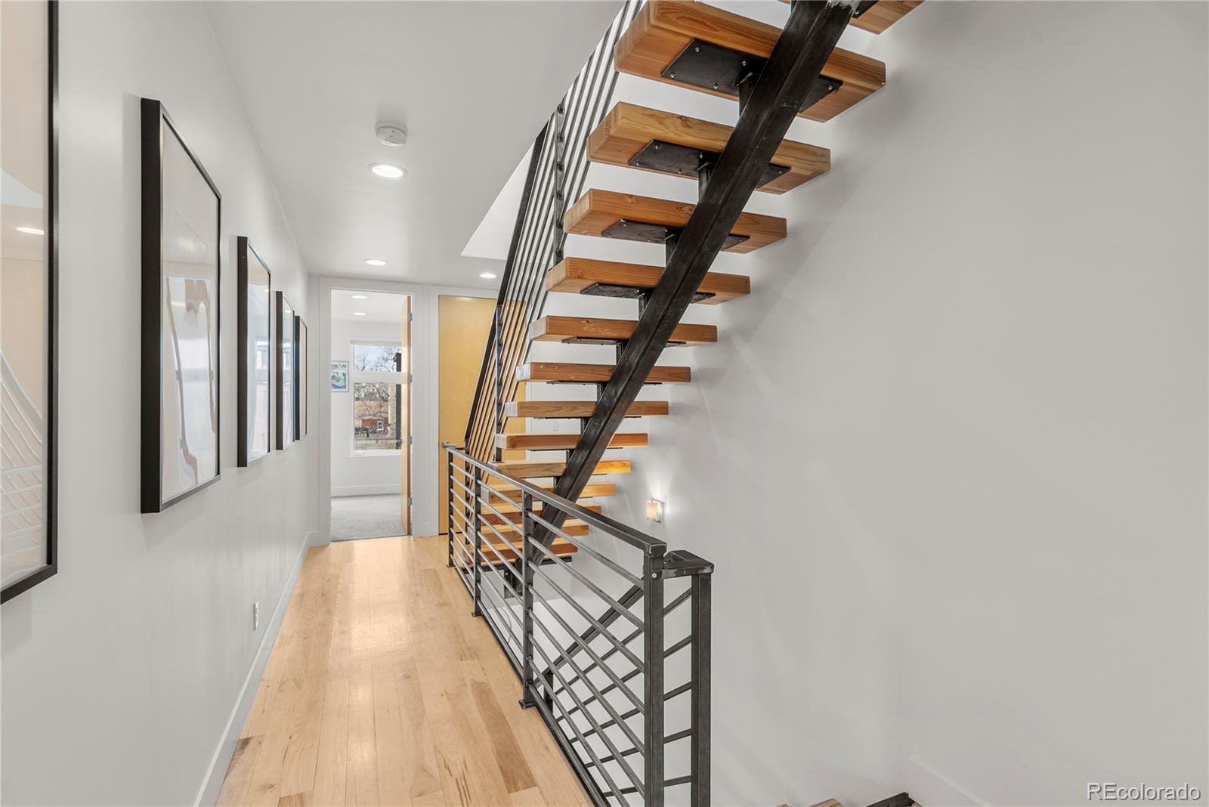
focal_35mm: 16
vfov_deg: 73.8
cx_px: 604
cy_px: 404
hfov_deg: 96.7
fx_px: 537
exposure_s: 1/13
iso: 250
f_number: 7.1
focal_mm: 16
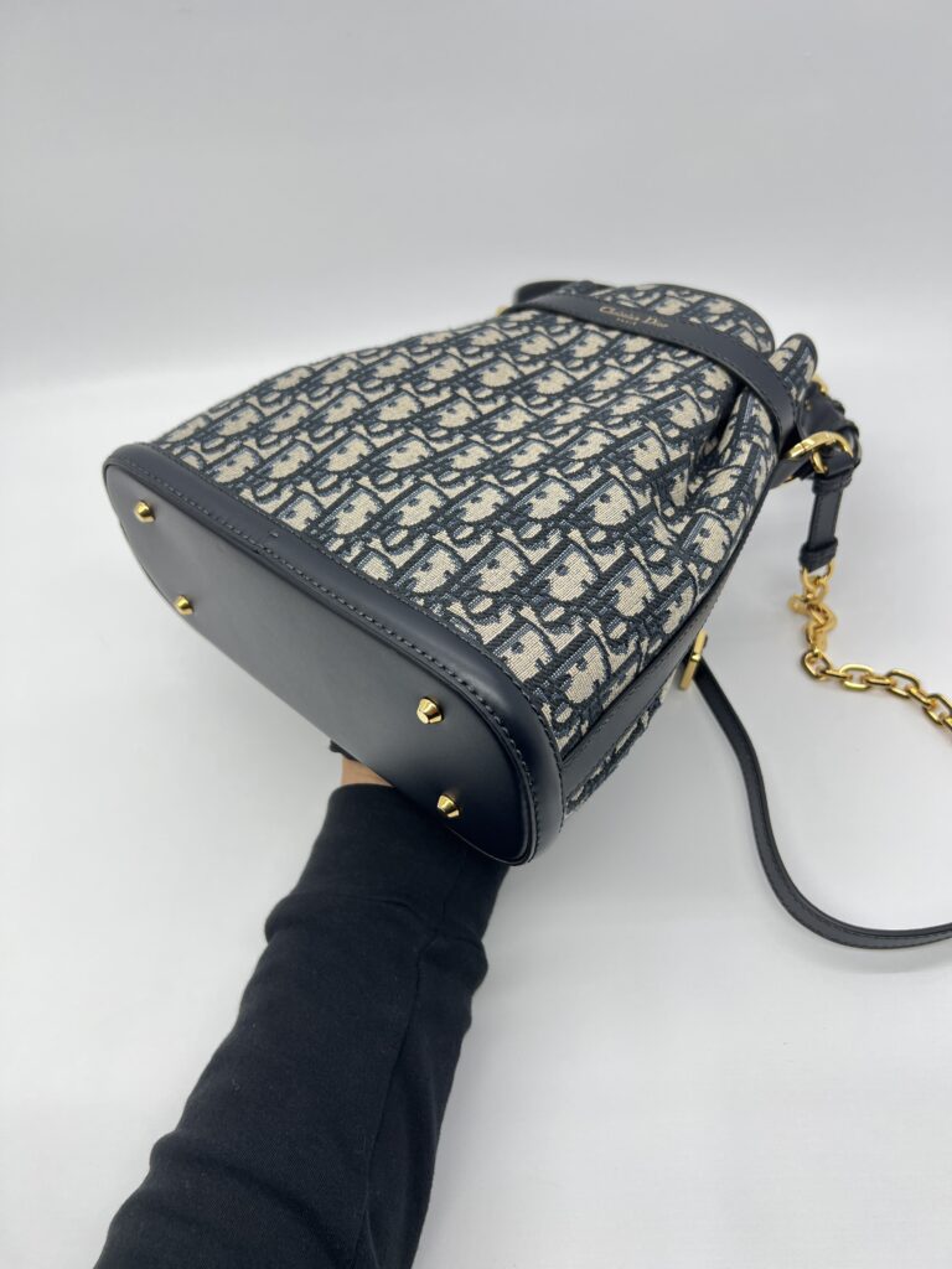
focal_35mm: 26
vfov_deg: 67.3
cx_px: 476
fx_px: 953
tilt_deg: -48.3
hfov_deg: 53.1
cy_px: 634
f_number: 1.5
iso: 50
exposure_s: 1/100
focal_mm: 5.7
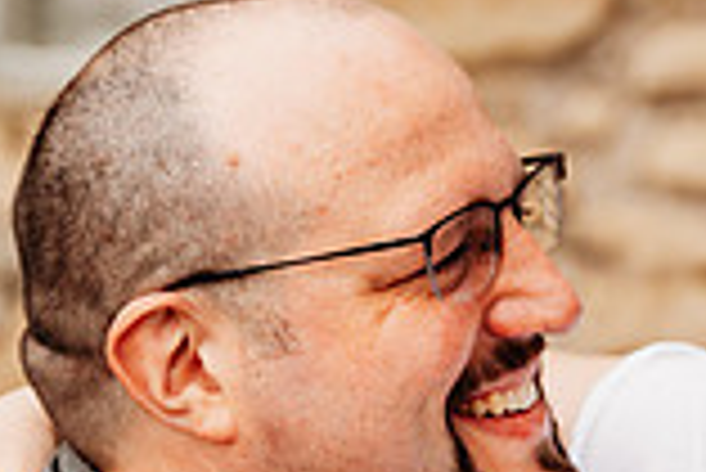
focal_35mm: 258
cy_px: 474
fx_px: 5064
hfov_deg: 7.9
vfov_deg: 5.3
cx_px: 715
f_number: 3.2
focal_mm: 70
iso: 320
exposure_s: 1/400
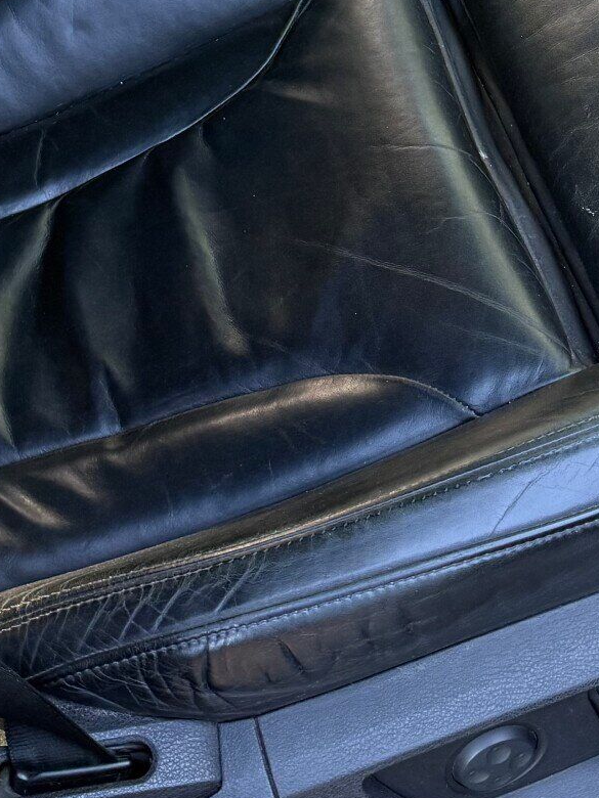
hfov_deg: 18.3
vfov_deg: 22.6
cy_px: -149
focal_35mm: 80
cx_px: 478
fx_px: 1846
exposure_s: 1/125
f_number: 1.78
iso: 200
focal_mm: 6.76
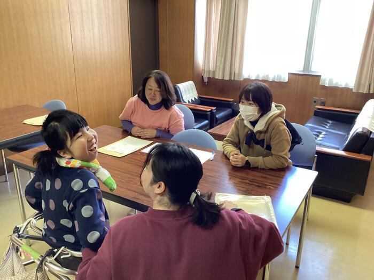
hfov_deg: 58.4
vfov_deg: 45.4
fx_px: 335
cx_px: 187
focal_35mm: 31
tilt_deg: -19.7
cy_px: 140
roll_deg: -1.8
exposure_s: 1/60
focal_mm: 3.3
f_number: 2.4
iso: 250
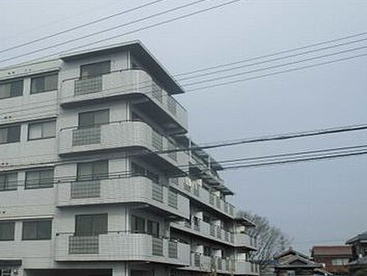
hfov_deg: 39.2
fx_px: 509
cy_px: 159
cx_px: 126
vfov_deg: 30.2
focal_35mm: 48
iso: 100
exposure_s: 1/800
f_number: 4
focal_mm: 6.1
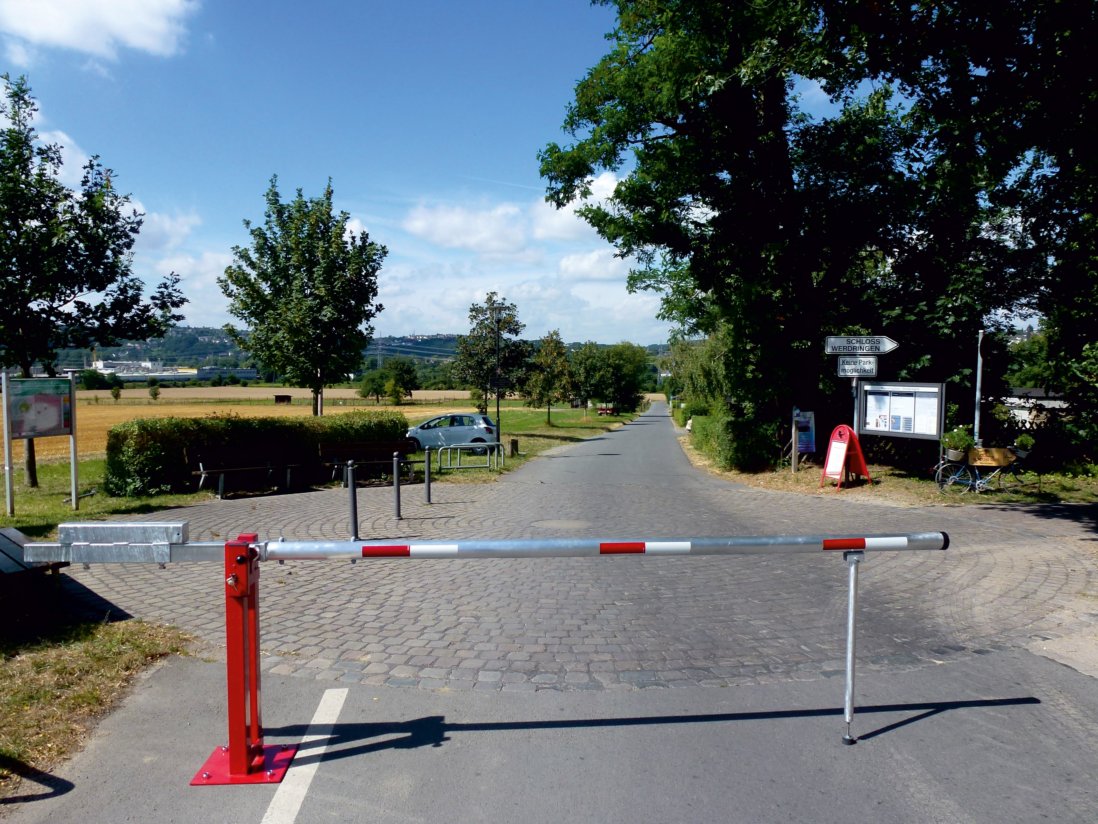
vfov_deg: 56.8
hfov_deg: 71.6
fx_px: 761
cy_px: 412
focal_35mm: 24
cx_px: 549
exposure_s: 1/800
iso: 100
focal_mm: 4.3
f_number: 4
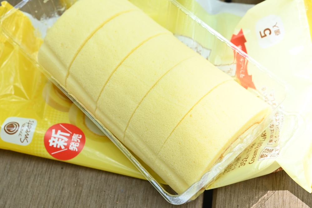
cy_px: 104
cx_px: 156
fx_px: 520
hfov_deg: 33.4
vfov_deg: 22.6
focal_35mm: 60
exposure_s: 1/160
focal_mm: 60
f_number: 13
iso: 3200
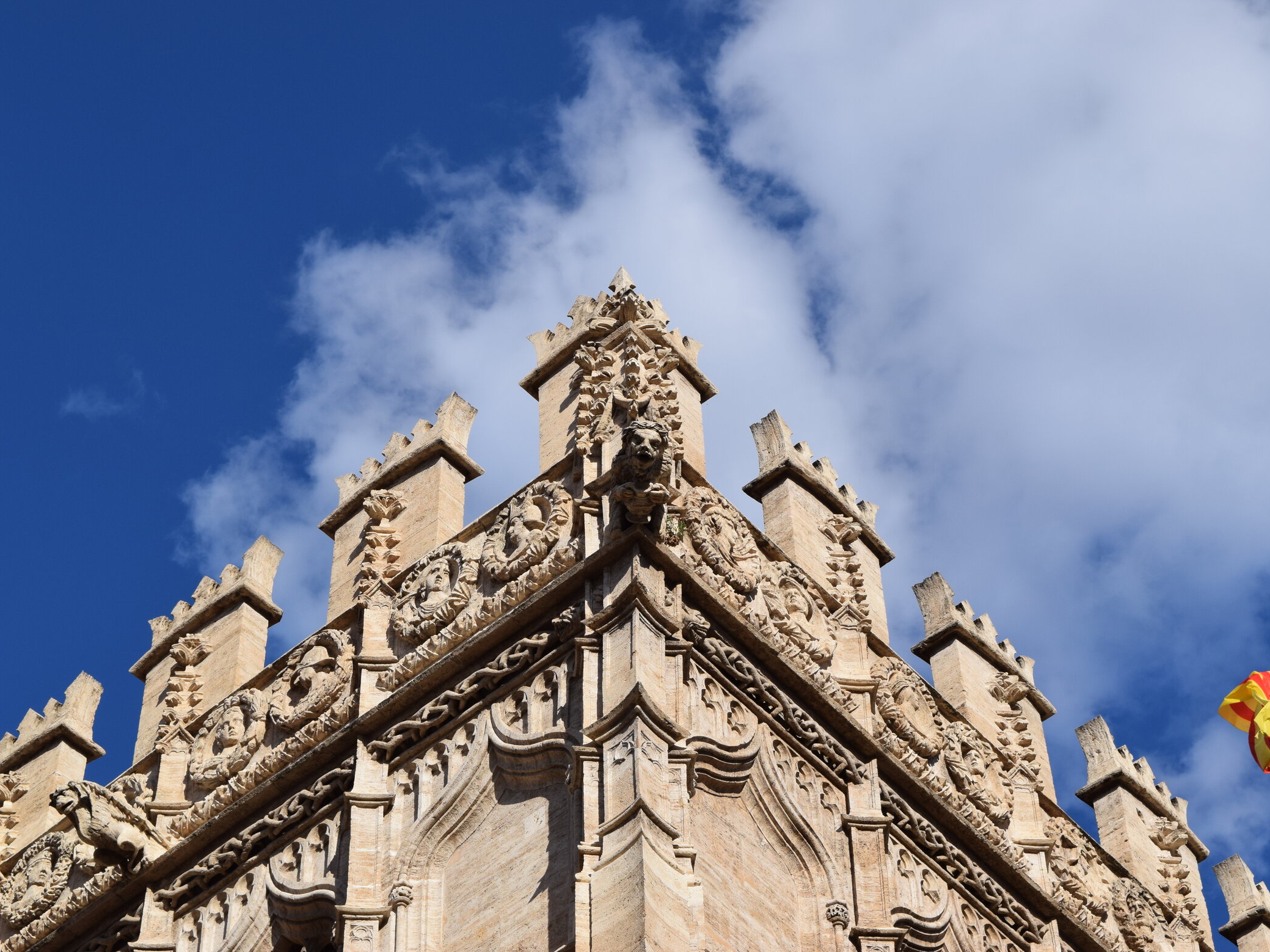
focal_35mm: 92
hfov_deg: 21.4
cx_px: 639
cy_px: 473
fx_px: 3359
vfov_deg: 16.1
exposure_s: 1/500
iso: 200
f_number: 11
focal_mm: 55
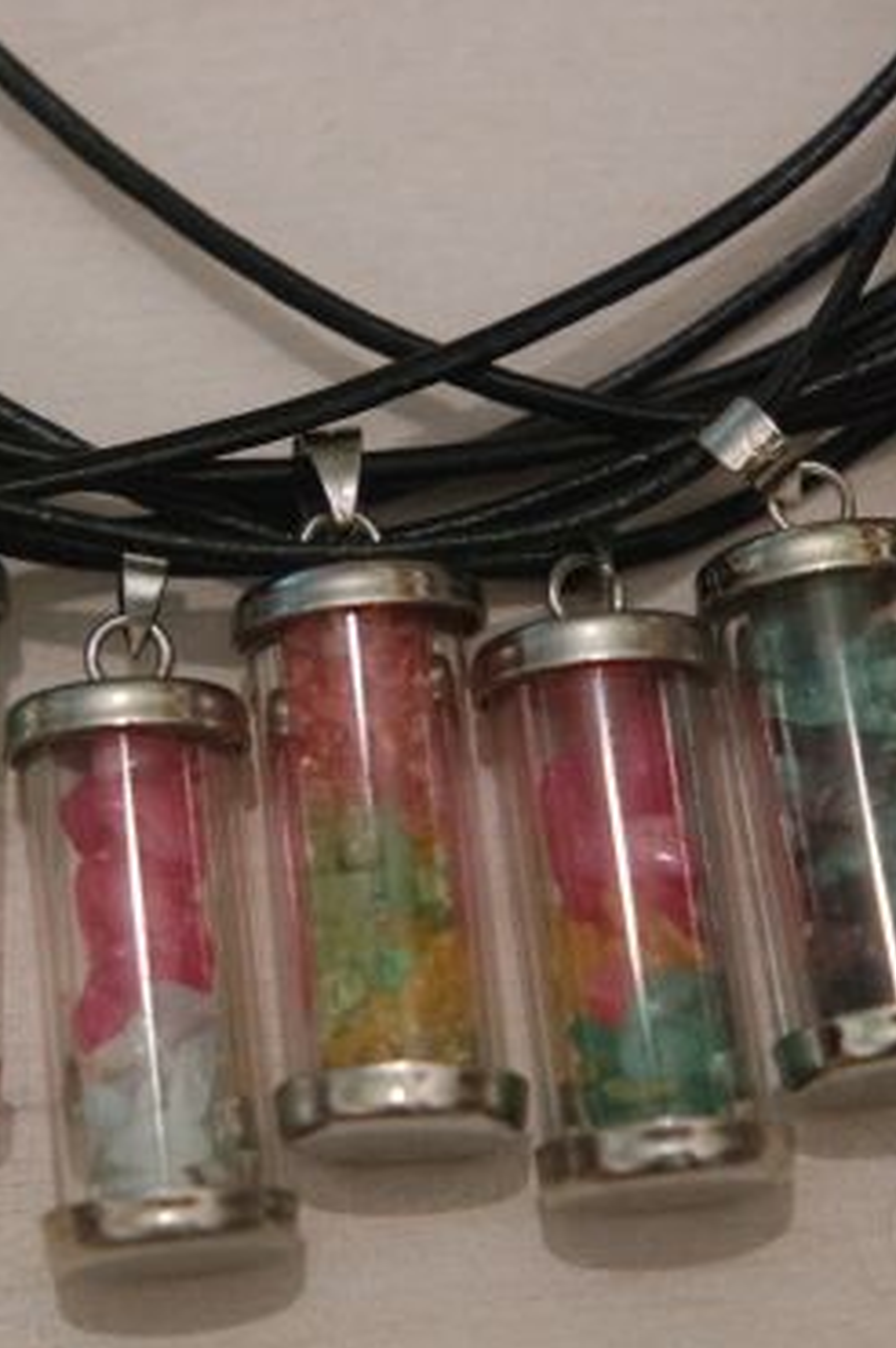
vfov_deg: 16.4
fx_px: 4675
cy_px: 630
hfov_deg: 10.9
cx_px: 244
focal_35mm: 125
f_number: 5.6
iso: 3200
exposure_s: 1/30
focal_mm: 50
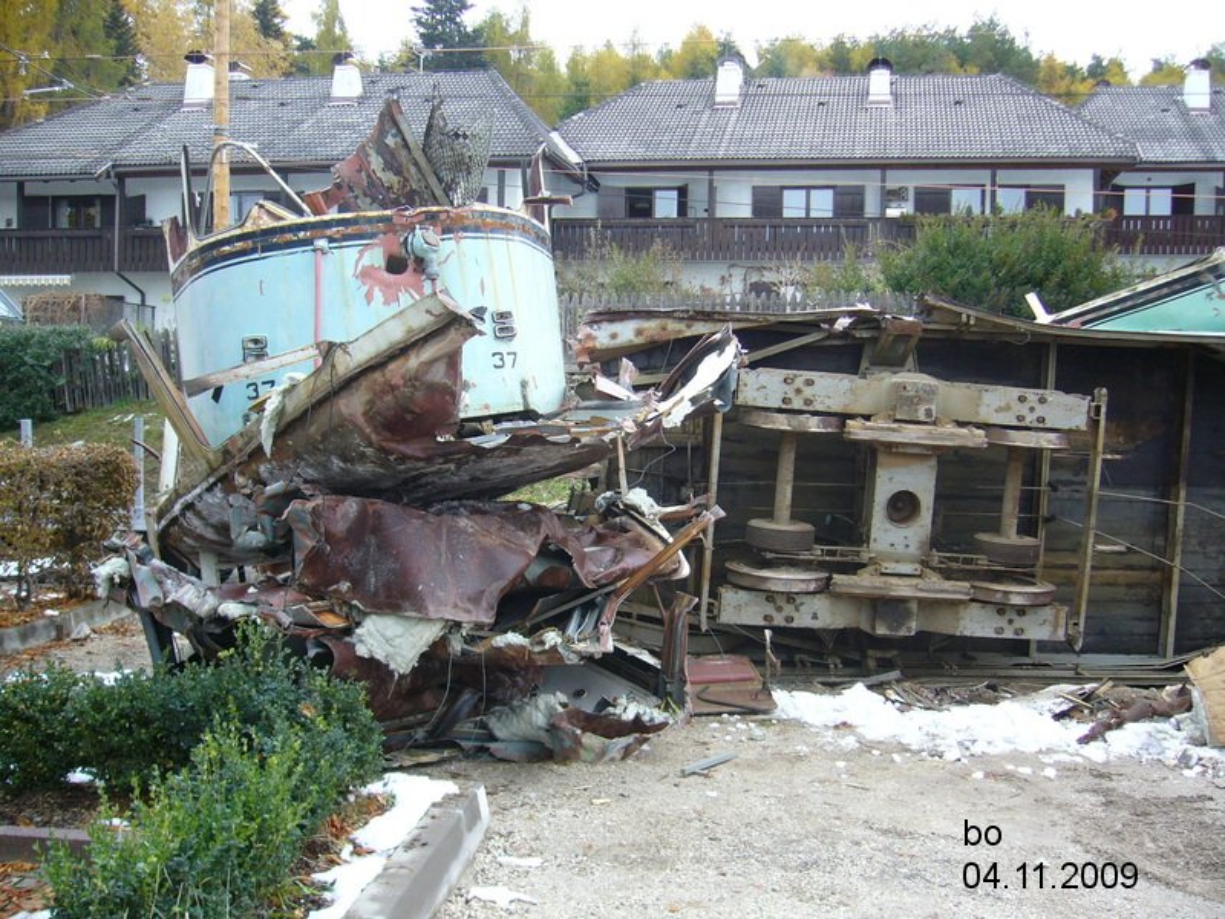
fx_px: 1239
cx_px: 612
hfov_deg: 52.6
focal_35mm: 35
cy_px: 460
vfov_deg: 40.7
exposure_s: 1/30
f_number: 2.8
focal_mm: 5.8
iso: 100
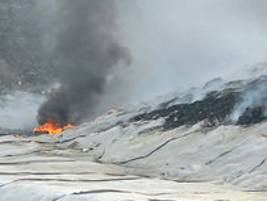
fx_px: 5092
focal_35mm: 659
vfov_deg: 2.3
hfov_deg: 3.0
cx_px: -113
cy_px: 76
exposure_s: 1/1250
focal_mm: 155
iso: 200
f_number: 4.5
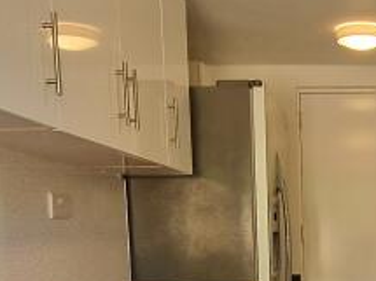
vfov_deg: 22.0
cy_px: 330
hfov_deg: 28.9
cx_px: 388
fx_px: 673
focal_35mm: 62
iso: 160
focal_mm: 2.2
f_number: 2.2
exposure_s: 1/50
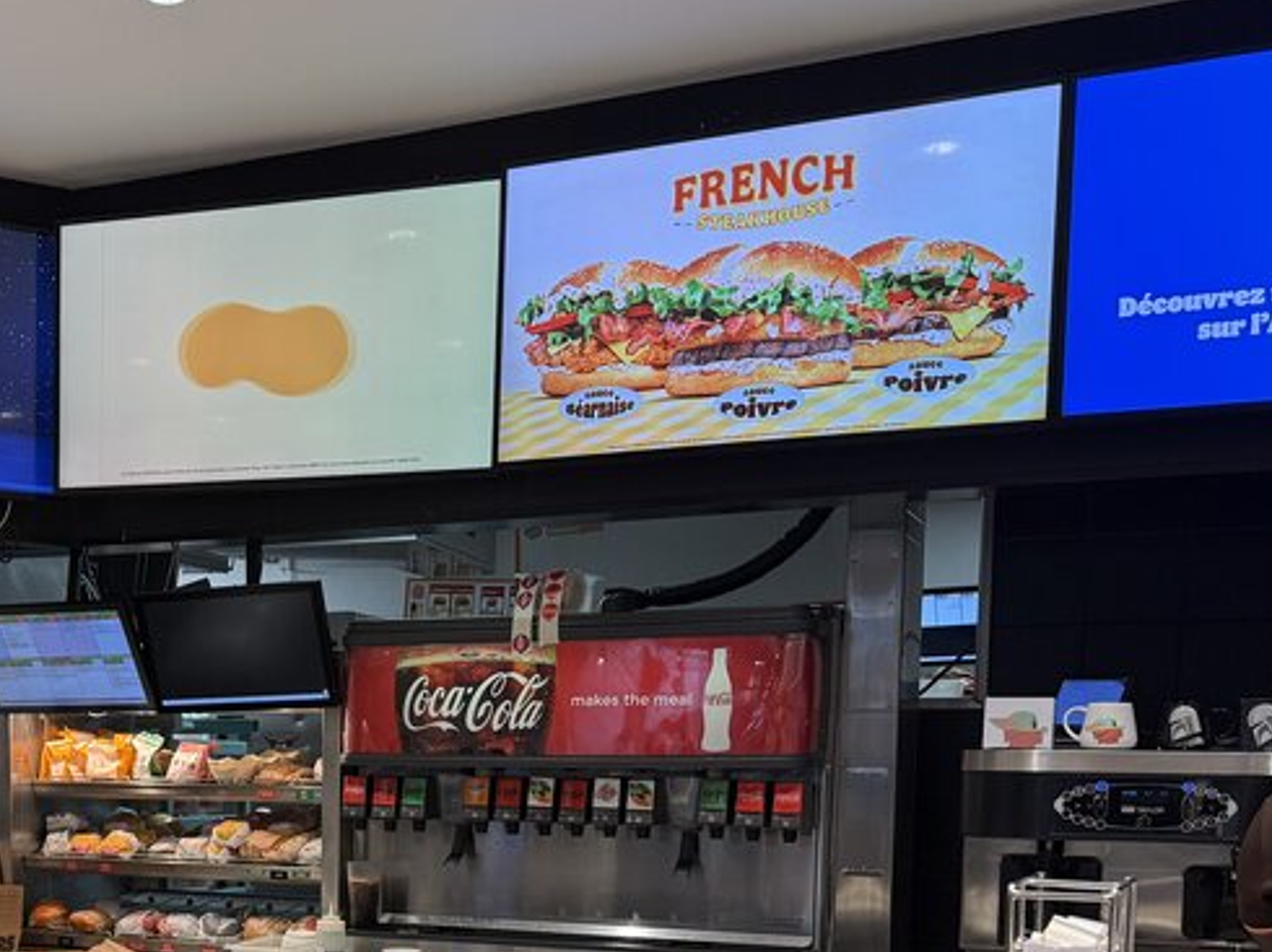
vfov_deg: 28.2
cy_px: 913
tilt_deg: -5.8
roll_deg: -0.1
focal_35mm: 49
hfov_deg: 37.4
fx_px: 1800
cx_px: 234
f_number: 1.78
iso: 200
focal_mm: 6.76
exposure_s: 1/97
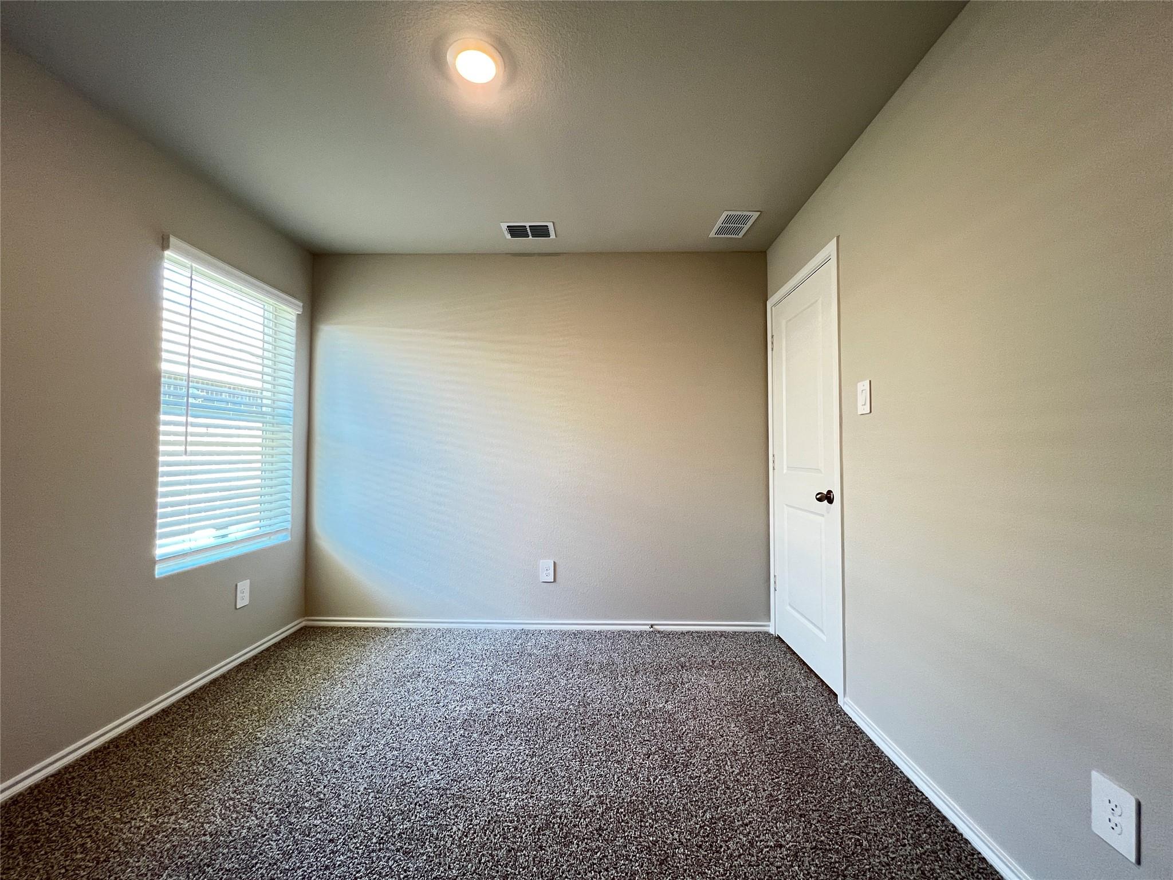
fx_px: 441
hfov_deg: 106.2
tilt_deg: +0.8
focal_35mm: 13
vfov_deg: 89.9
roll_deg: -0.3
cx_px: 586
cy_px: 440
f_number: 1.8
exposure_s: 1/60
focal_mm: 1.57
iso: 320
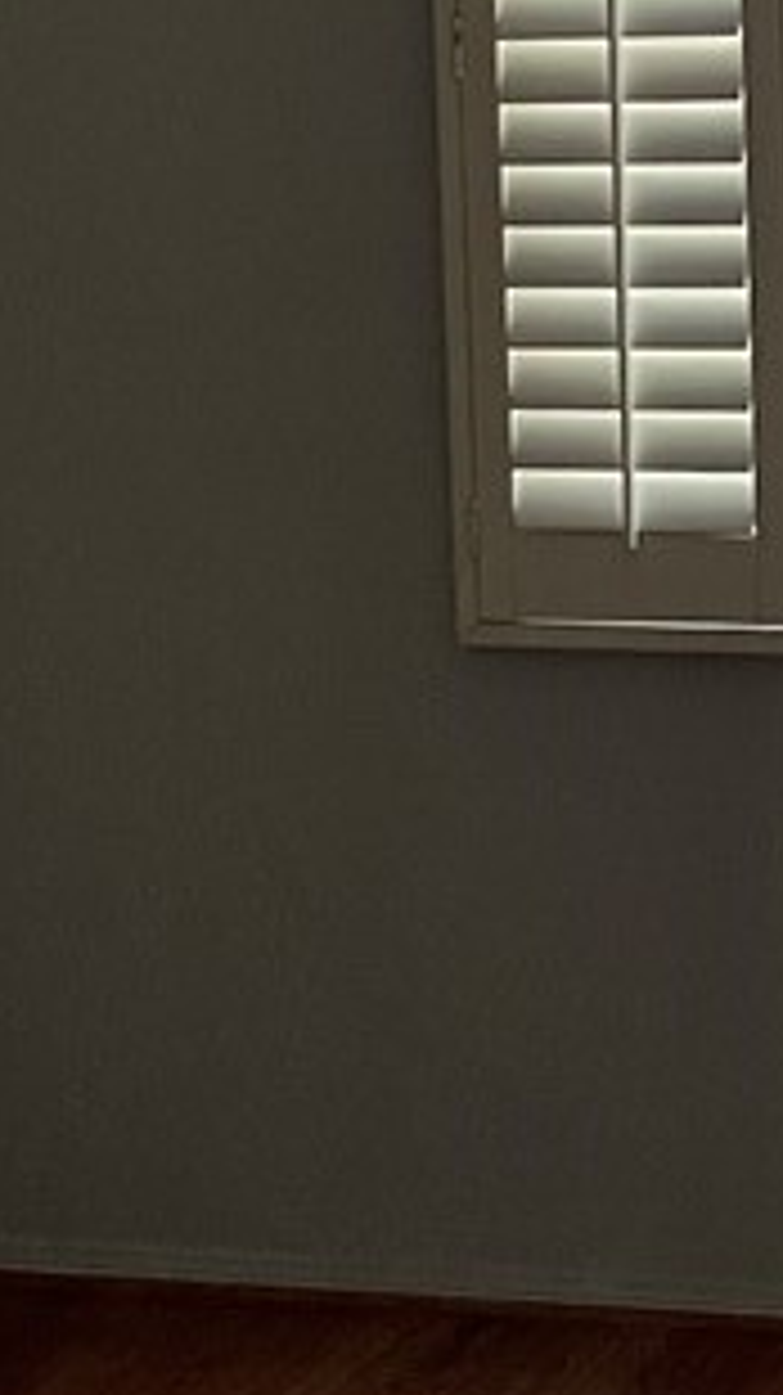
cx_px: 958
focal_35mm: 90
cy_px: 526
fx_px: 3327
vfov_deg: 23.6
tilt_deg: -5.0
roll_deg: +1.6
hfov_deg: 13.1
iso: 640
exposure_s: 1/40
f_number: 1.6
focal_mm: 5.1
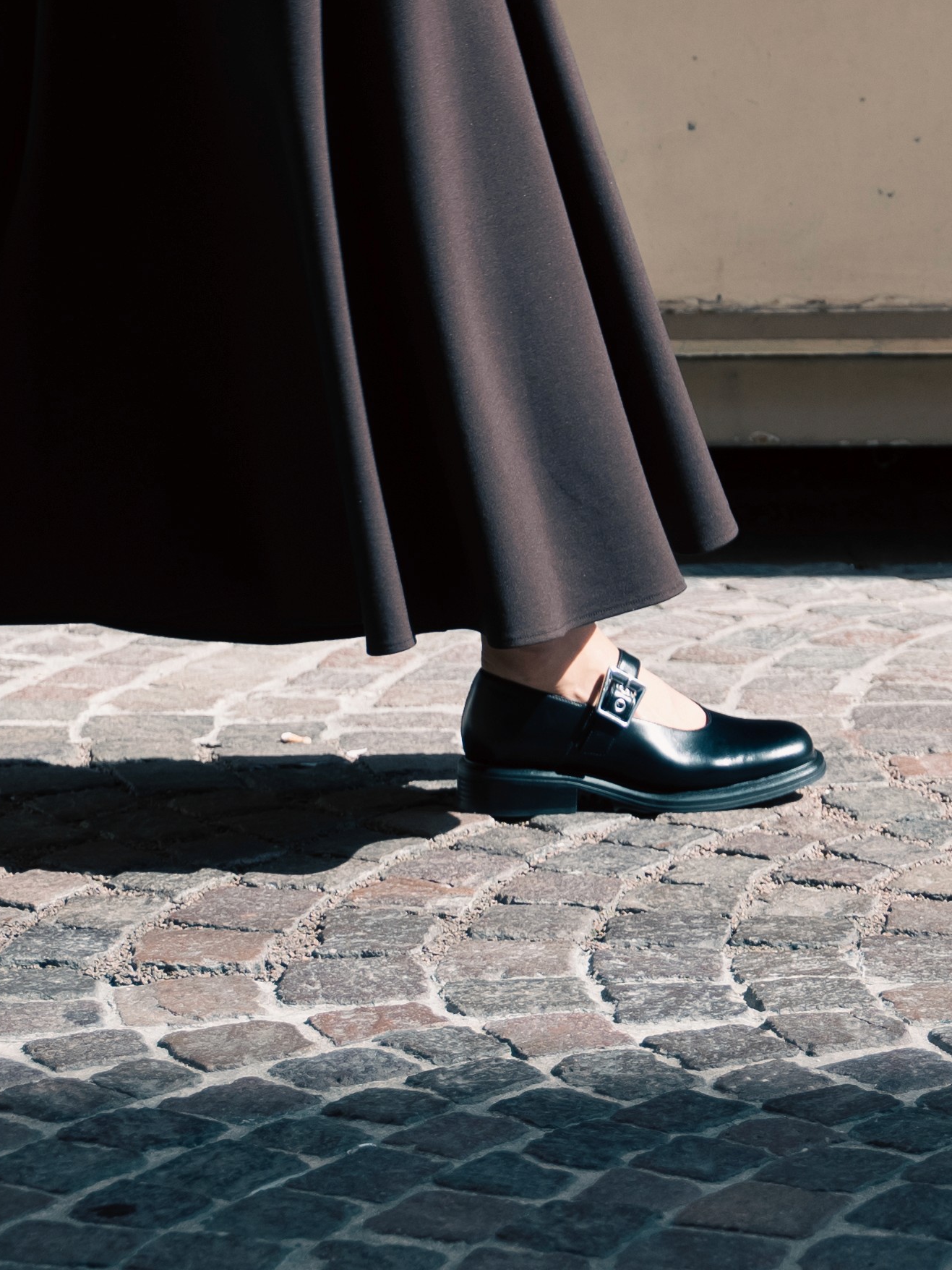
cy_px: -362
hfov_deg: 8.9
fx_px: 6079
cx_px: 825
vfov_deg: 11.6
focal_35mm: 166
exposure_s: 1/500
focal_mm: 43.2
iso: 250
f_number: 2.8
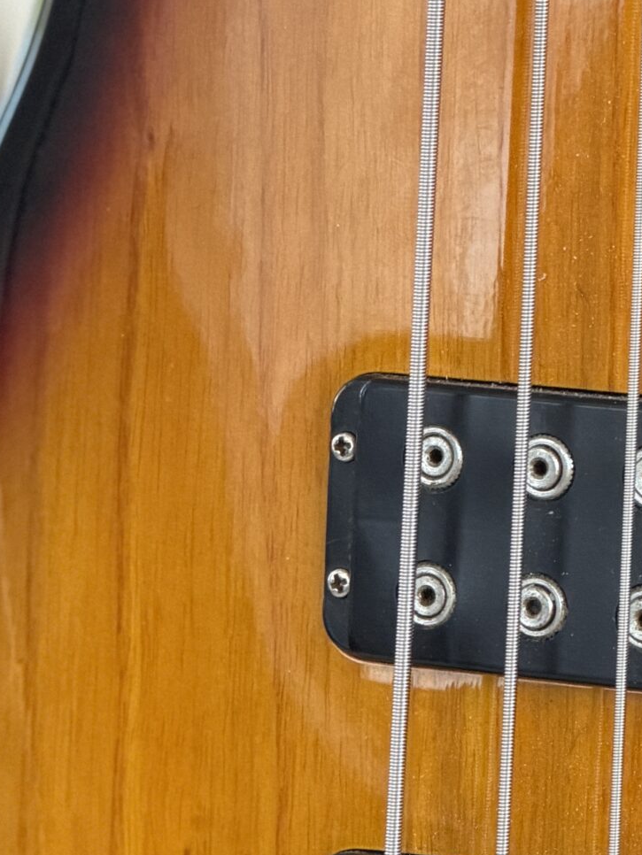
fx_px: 6550
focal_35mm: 265
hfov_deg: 5.6
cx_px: 772
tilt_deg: -12.0
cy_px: 833
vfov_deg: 7.4
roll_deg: +0.1
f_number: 2.8
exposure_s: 1/97
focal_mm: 16.89
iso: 500
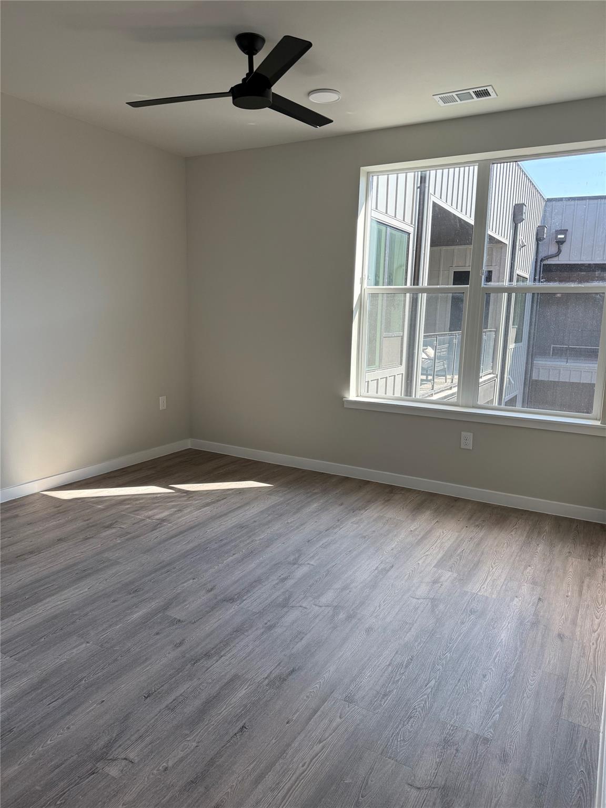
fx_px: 560
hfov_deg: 56.8
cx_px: 303
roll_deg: -2.2
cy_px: 404
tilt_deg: -9.5
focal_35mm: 24
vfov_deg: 71.6
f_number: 1.78
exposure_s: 1/269
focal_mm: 6.76
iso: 100
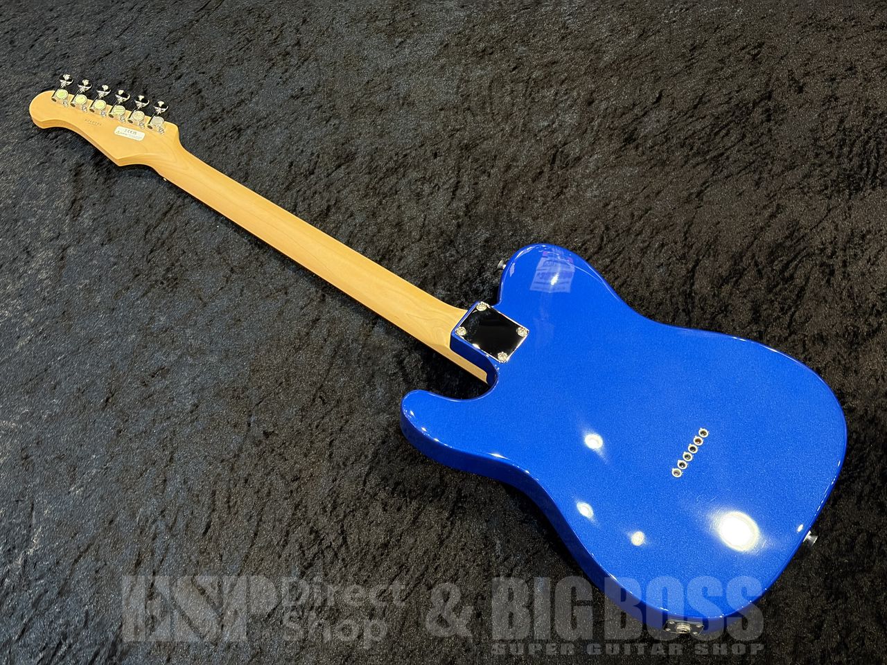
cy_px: 332
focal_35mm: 52
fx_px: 1332
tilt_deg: -62.2
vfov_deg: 28.0
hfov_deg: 36.8
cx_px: 444
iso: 160
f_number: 1.6
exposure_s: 1/40
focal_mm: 5.96
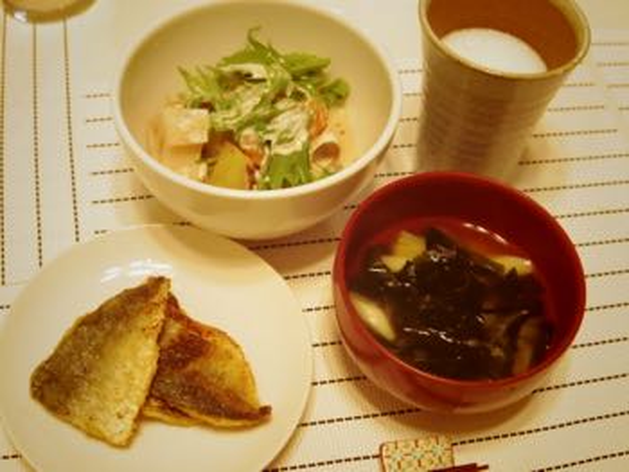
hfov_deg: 40.4
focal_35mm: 47
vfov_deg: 30.9
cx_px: 314
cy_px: 236
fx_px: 855
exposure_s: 1/160
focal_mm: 8.5
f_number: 2.5
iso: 1600
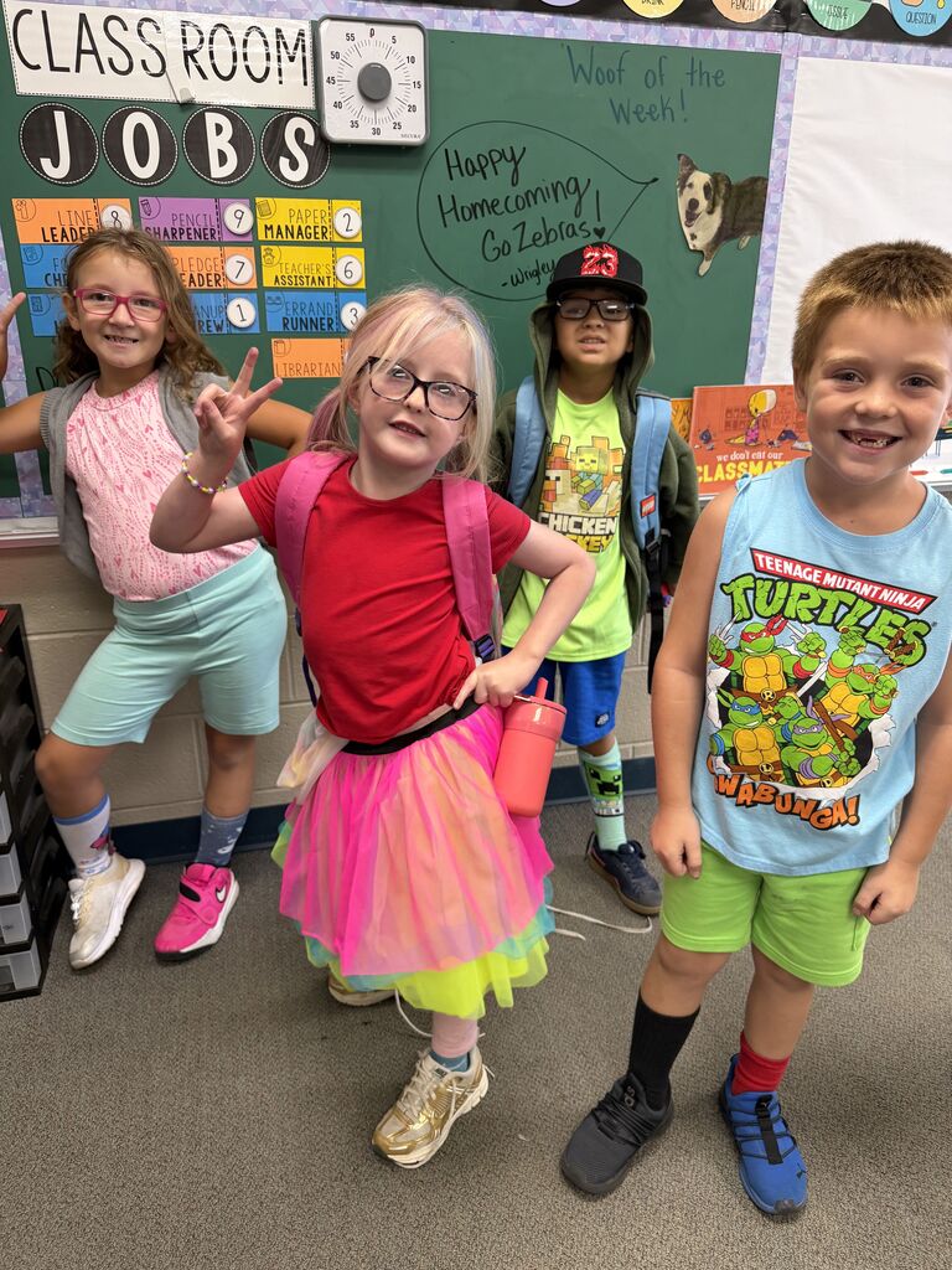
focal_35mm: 24
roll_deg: -0.7
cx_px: 476
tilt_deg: -20.6
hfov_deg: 56.8
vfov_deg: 71.6
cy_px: 635
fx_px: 880
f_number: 1.78
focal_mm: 6.76
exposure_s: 1/60
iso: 200
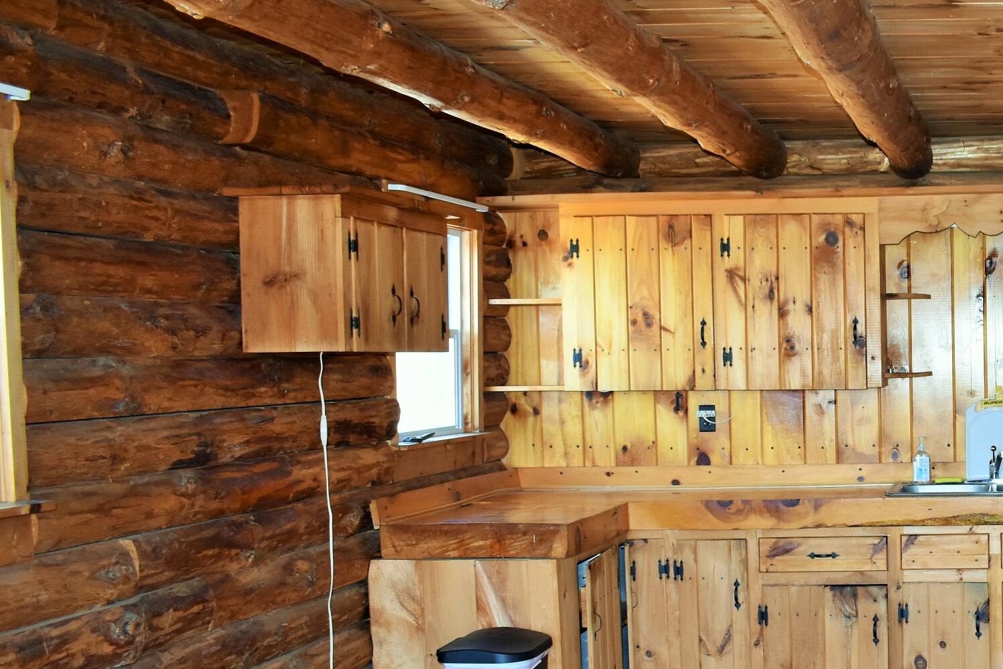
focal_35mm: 54
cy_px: 478
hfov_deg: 33.8
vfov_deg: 24.9
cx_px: 993
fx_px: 1504
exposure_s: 1/60
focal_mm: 18
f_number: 4
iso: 800
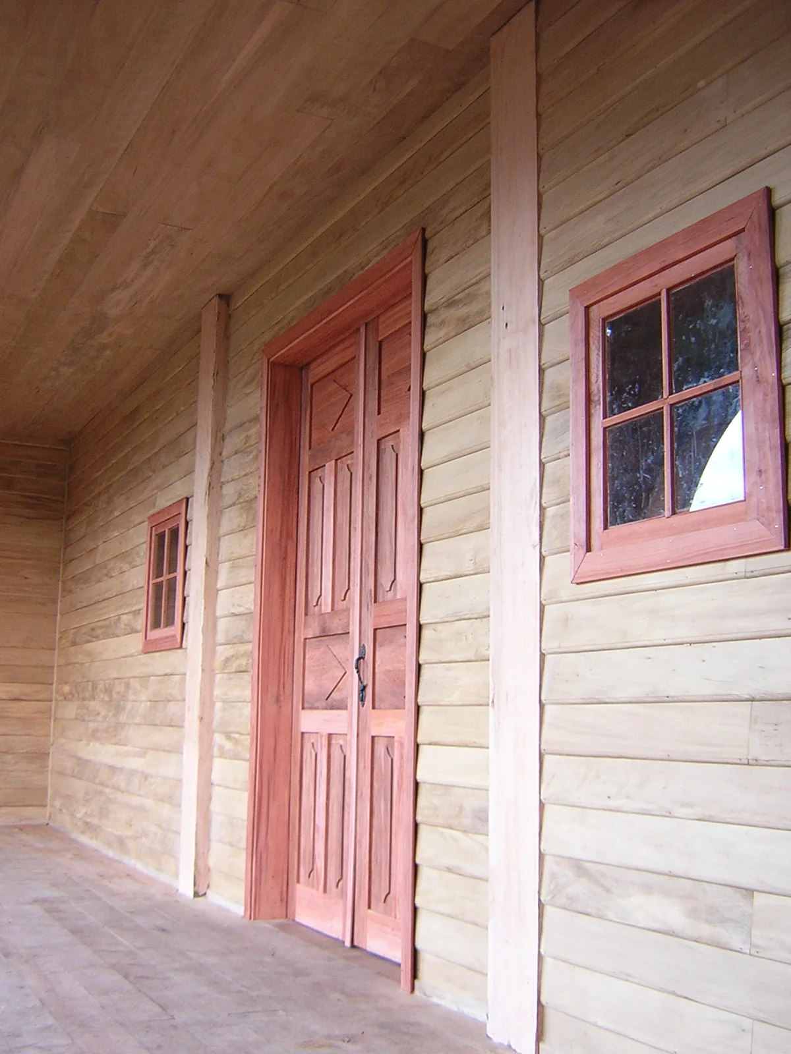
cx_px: 396
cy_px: 527
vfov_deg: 51.4
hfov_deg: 39.7
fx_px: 1097
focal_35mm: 36
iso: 155
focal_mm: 4.7
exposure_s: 1/3.7
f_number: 2.6
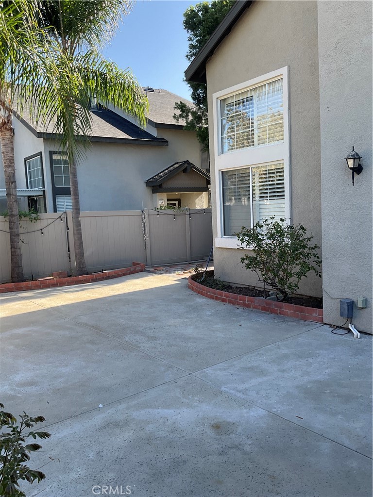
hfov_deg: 48.2
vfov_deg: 61.7
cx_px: 186
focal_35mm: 29
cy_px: 248
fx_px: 417
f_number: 1.8
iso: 16
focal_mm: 3
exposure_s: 1/338
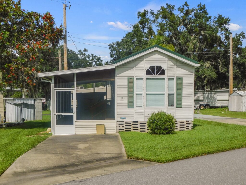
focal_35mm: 45
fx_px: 320
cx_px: 123
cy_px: 92
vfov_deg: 32.2
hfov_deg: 42.1
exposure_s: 1/400
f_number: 7.4
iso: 125
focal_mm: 8
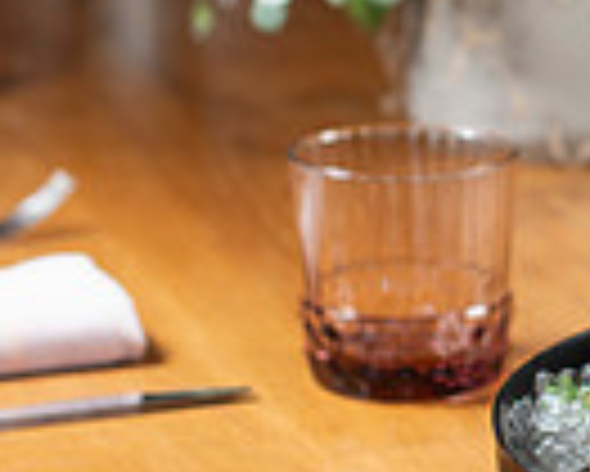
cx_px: 838
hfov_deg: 9.1
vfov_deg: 7.4
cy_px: 128
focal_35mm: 208
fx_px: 3635
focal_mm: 50
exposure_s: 1/200
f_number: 3.2
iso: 200
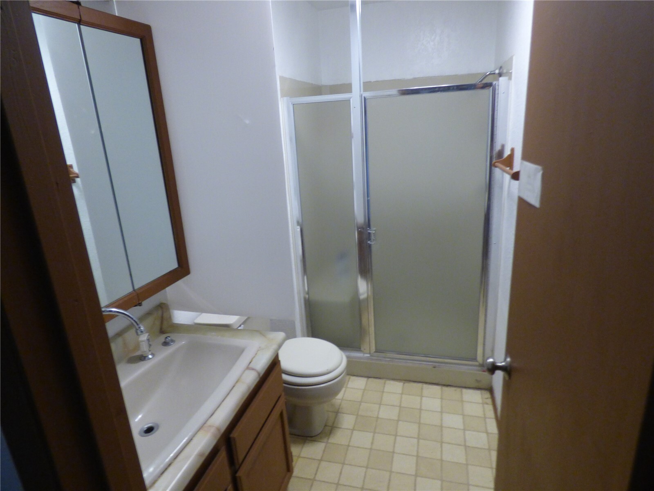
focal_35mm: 20
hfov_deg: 81.7
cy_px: 246
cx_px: 327
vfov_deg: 66.0
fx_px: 378
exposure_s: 1/13
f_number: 2.8
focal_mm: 3.58
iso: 400
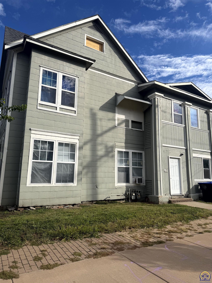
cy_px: 142
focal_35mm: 24
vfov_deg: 71.6
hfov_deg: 56.8
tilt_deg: +10.4
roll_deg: -0.8
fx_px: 196
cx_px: 106
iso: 80
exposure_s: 1/5319
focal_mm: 6.76
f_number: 1.78
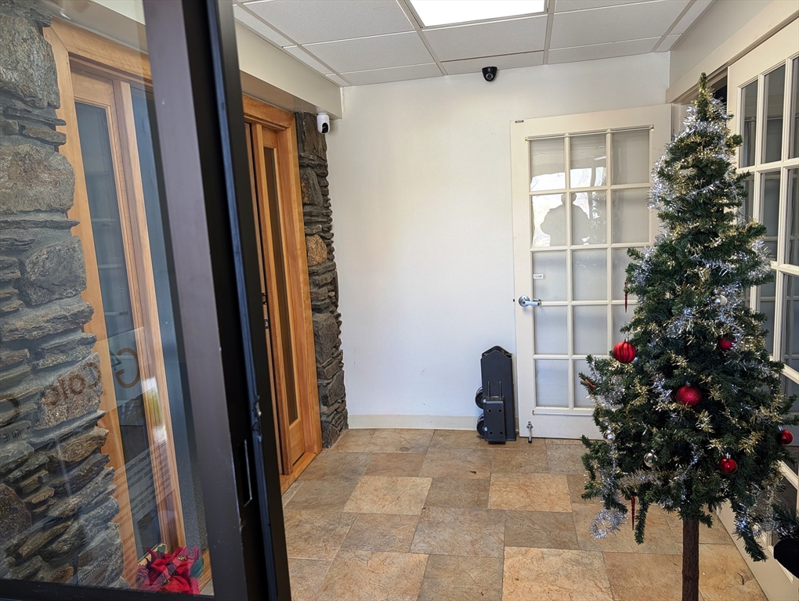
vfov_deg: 56.9
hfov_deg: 71.5
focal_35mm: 24
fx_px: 555
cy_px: 300
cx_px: 400
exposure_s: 1/40
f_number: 1.68
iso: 118
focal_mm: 6.9
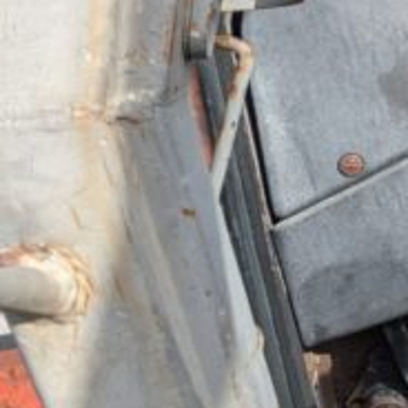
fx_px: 787
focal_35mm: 59
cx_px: 781
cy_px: 137
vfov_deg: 28.9
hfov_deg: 19.4
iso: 41
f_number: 2.2
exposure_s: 1/738
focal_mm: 2.35
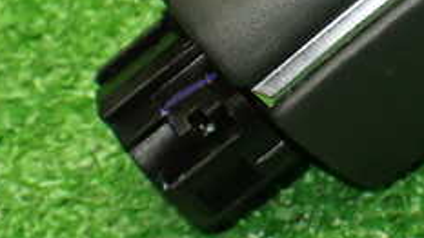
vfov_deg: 10.4
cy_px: -35
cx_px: 433
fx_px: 1293
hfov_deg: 18.1
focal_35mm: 115
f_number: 2.8
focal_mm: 7.31
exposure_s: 1/80
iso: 800
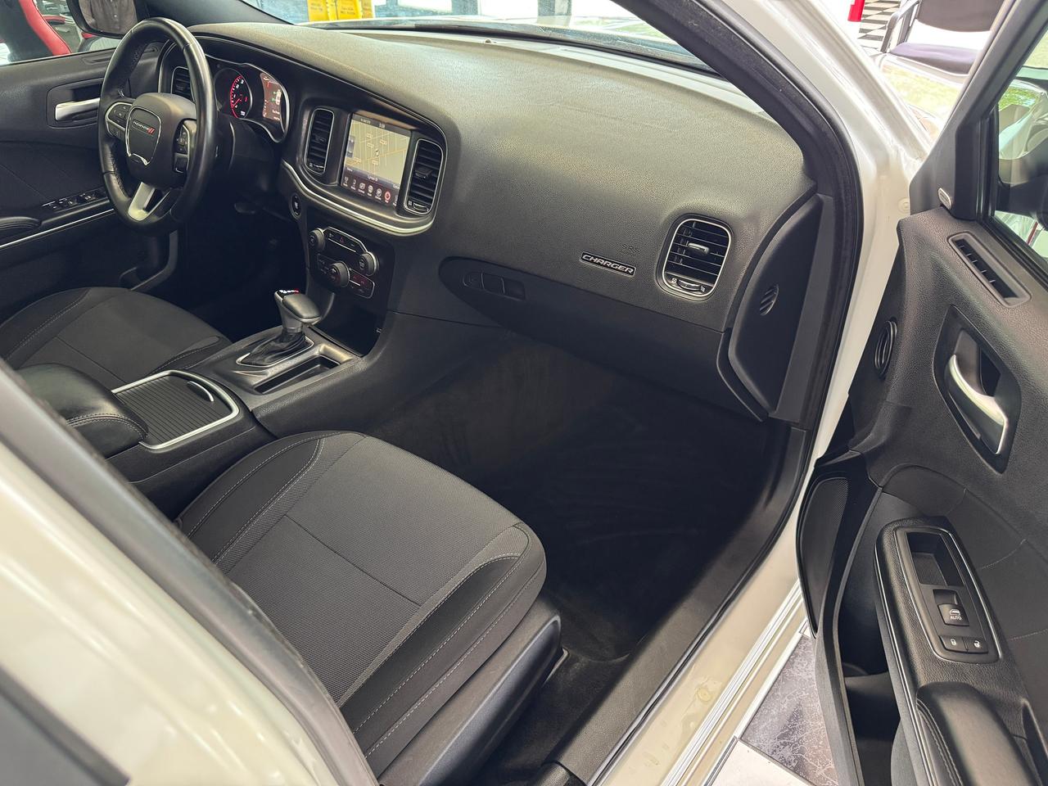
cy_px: 393
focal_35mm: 24
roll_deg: +1.0
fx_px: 727
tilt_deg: -34.5
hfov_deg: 71.6
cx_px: 524
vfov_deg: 56.8
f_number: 1.78
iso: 500
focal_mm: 6.76
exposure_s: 1/60
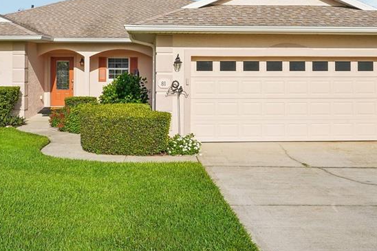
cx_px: 169
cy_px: 54
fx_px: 450
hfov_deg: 45.4
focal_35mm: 43
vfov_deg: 30.5
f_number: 20
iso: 100
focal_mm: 23
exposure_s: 1/60
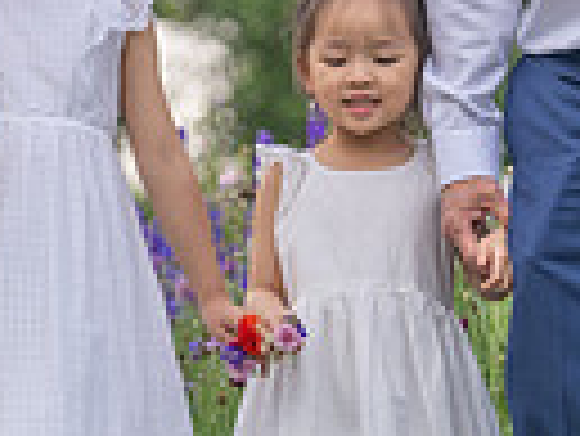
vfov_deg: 3.4
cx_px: 41
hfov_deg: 4.5
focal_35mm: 440
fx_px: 7379
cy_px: 154
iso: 160
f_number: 3.2
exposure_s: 1/400
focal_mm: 93
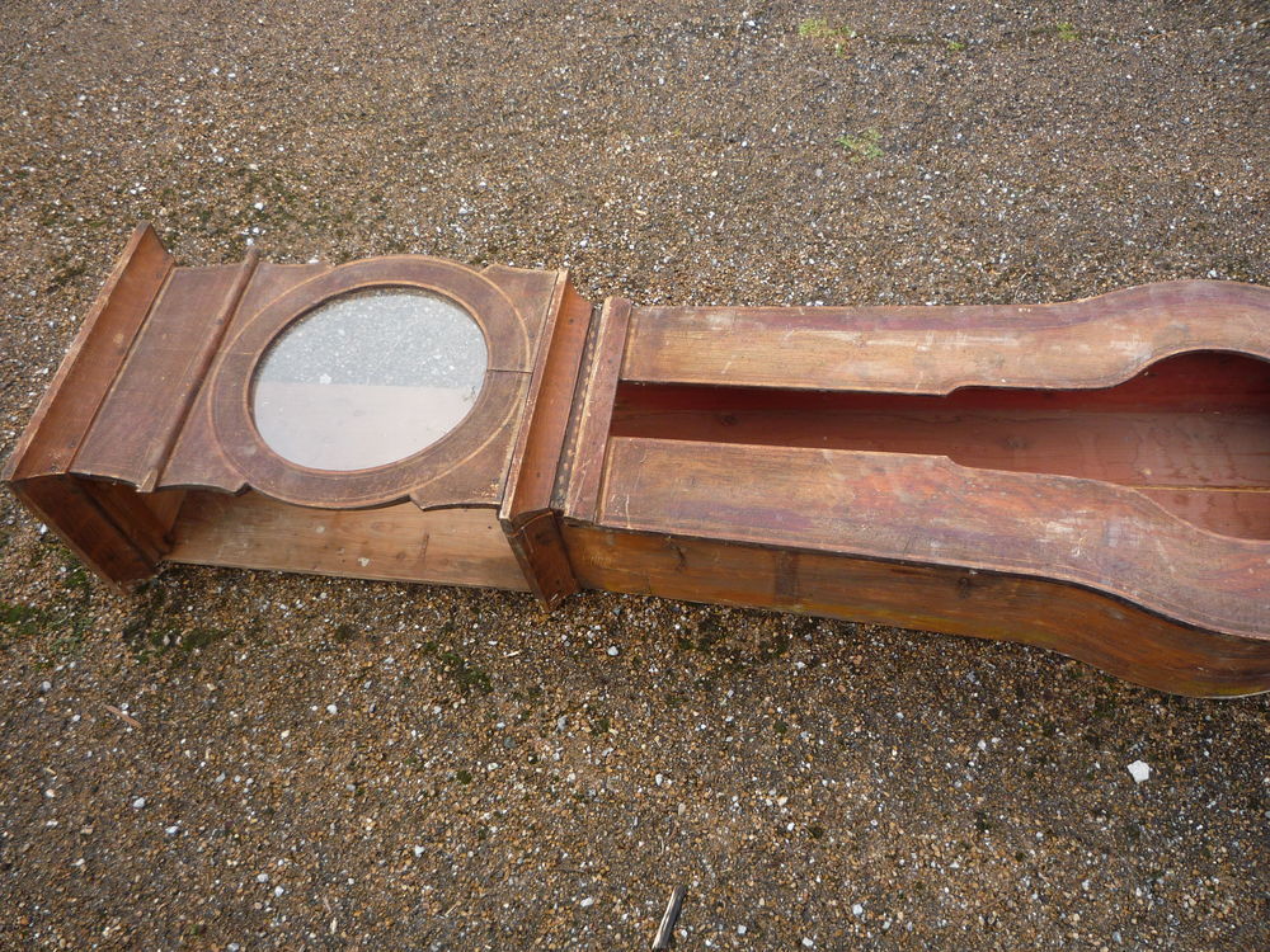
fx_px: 1101
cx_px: 635
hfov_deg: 60.0
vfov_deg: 46.8
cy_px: 476
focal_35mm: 30
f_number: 4
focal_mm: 5.2
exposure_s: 1/160
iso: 100
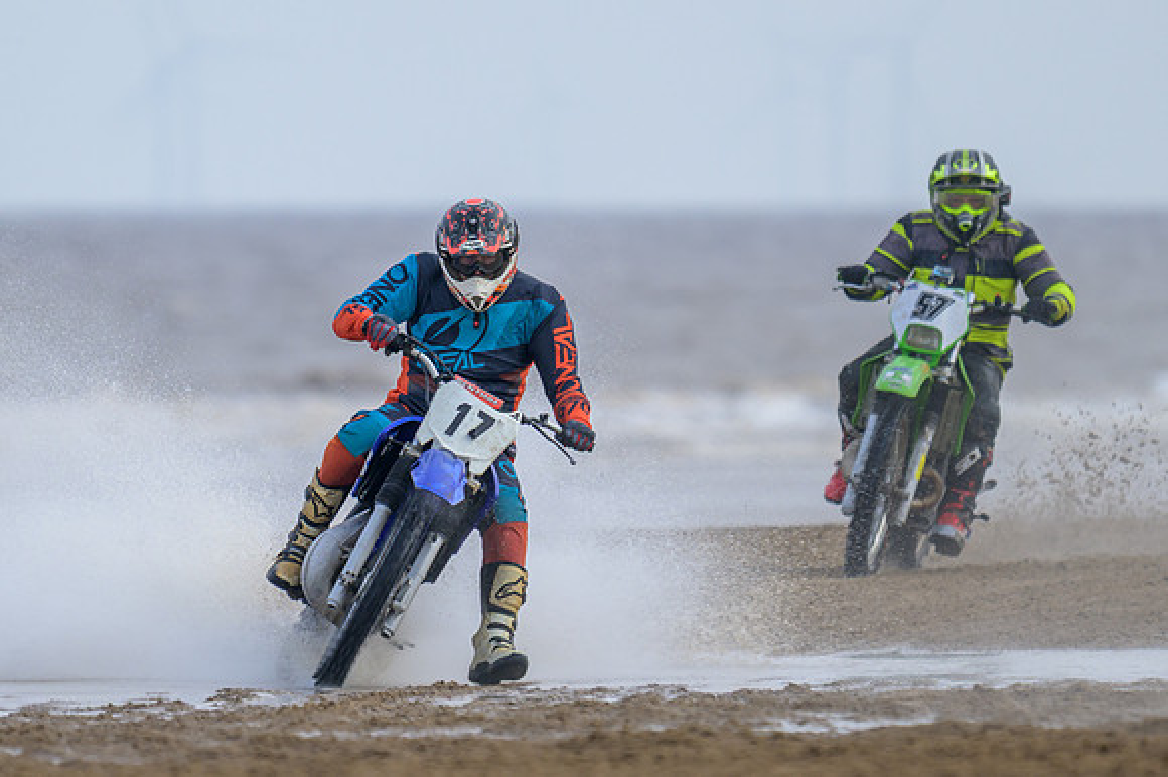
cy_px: 468
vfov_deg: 1.3
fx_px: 35542
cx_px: 516
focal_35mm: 1096
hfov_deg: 1.9
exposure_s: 1/640
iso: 250
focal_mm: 600
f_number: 6.3
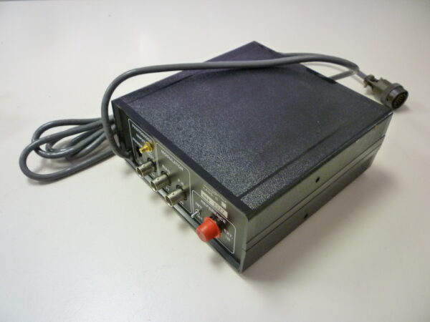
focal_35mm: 29
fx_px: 360
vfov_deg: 48.2
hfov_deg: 61.7
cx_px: 215
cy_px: 161
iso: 400
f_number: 3.3
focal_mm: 5.2
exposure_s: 1/13
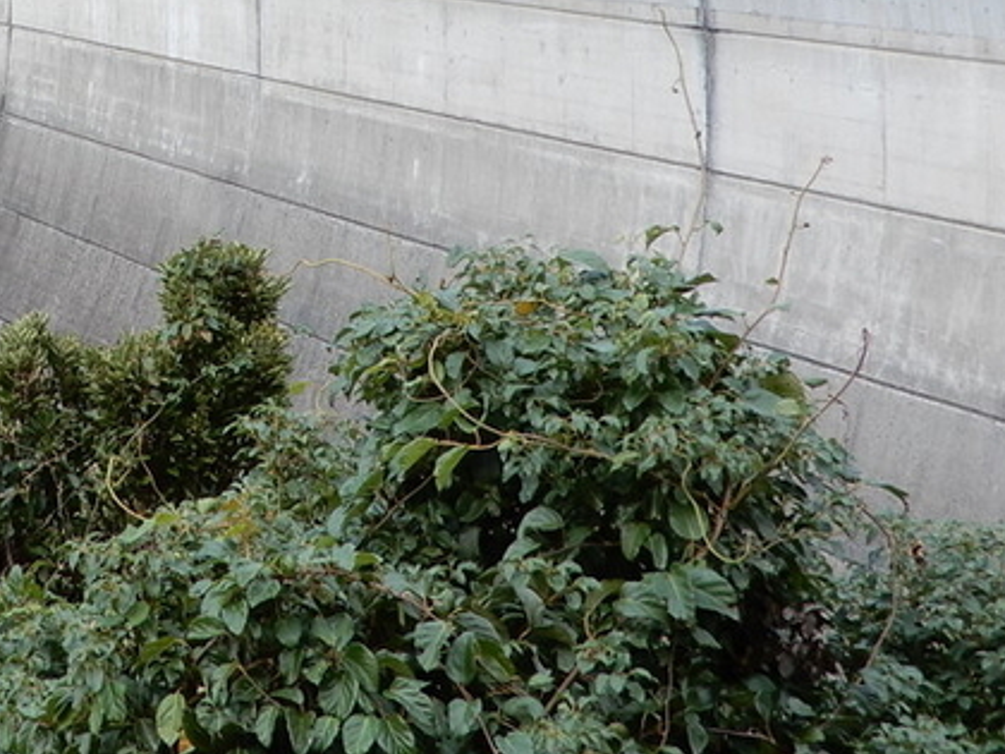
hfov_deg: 18.9
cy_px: -29
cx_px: -74
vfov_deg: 14.5
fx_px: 2903
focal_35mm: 100
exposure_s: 1/200
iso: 80
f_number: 4.5
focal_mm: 6.2
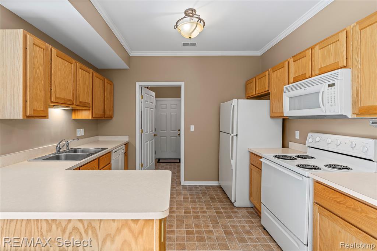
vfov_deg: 73.7
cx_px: 188
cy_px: 126
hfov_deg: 96.8
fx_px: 167
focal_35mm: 16
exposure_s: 1/30
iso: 500
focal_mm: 16
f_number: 3.5
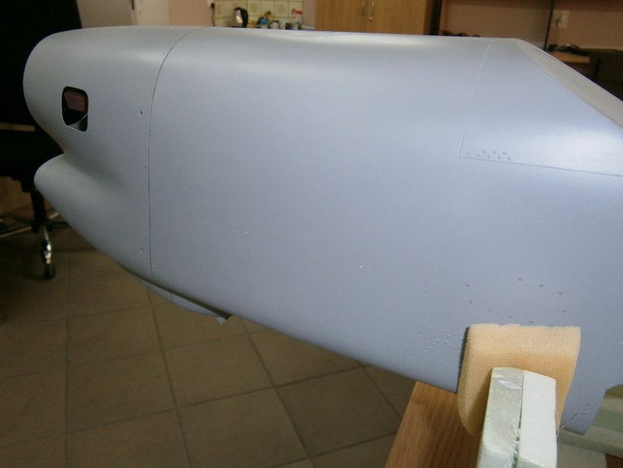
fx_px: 558
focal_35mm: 31
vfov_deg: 45.4
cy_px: 234
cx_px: 312
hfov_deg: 58.4
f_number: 2.9
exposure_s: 1/30
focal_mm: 5.5
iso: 125
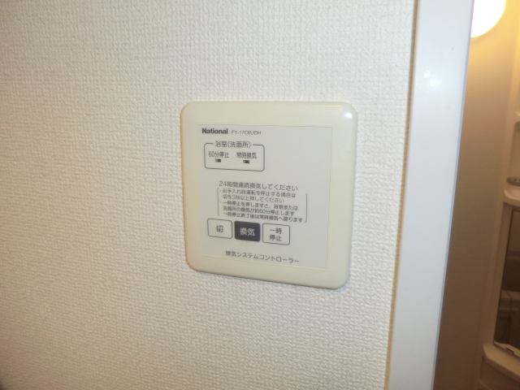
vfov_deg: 56.8
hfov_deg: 71.6
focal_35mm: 24
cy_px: 195
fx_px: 361
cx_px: 260
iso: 160
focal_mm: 4.3
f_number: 3.2
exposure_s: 1/60
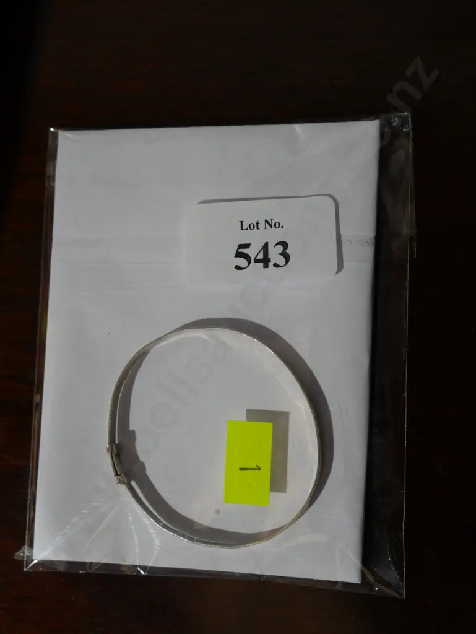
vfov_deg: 38.2
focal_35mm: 50
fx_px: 916
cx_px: 238
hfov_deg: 29.1
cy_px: 317
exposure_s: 1/60
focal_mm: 25
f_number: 5.6
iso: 640
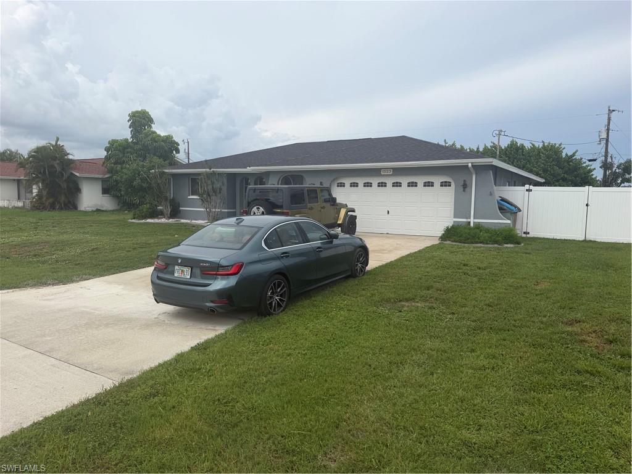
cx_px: 316
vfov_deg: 56.8
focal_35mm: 24
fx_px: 438
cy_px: 237
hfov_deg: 71.6
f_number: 1.78
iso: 80
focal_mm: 6.76
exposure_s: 1/3425
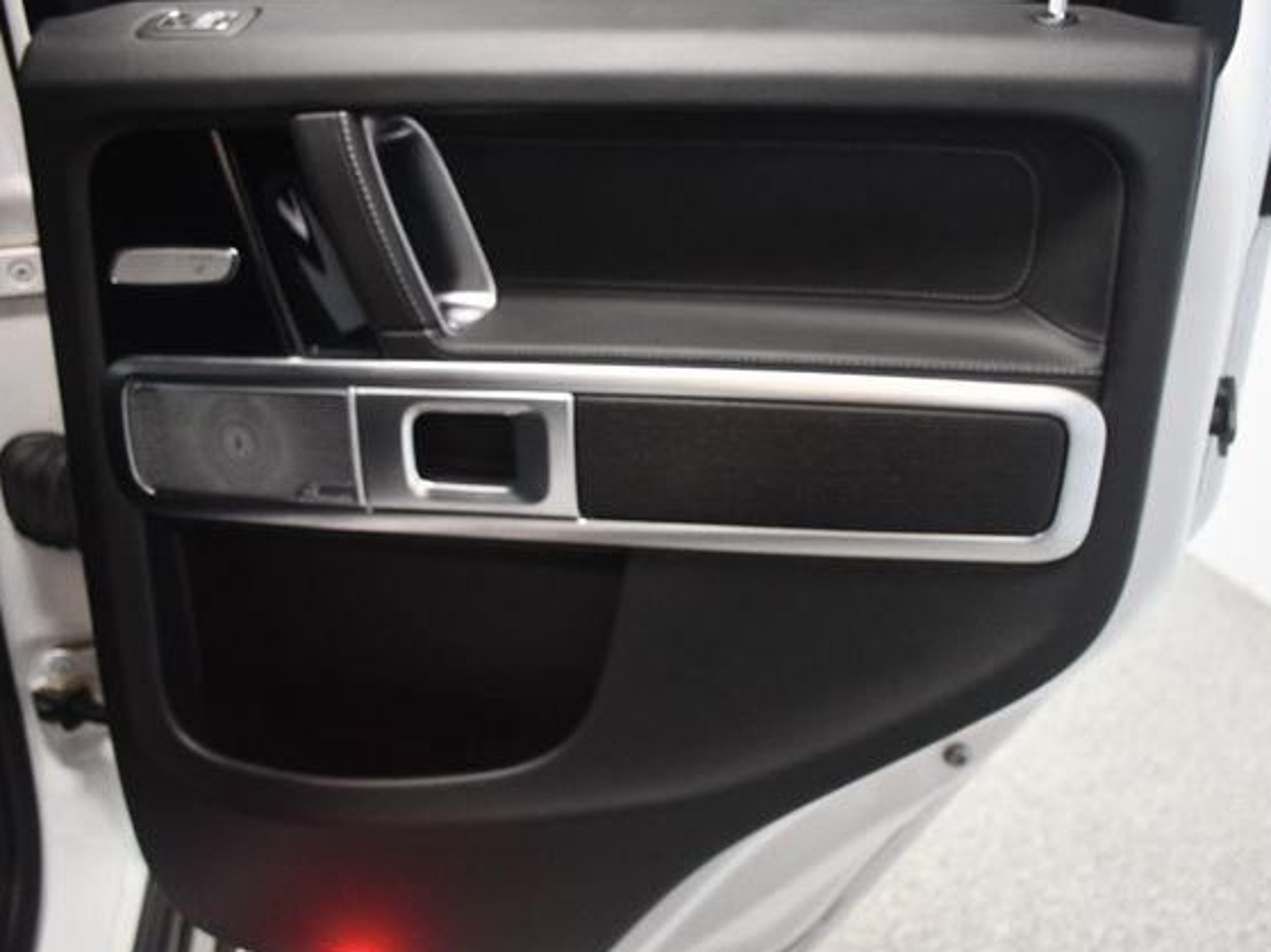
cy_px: 477
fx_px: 1211
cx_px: 648
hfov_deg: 55.4
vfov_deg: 42.9
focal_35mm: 33
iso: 3200
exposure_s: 1/80
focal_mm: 20
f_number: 3.5
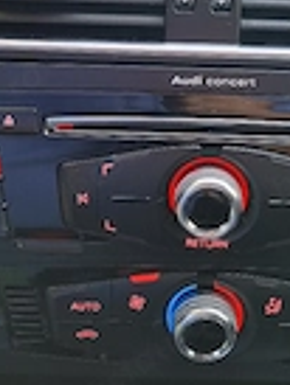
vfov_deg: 26.4
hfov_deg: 21.7
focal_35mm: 67
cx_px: 225
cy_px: -51
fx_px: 747
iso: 320
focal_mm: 5.54
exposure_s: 1/50
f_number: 1.8
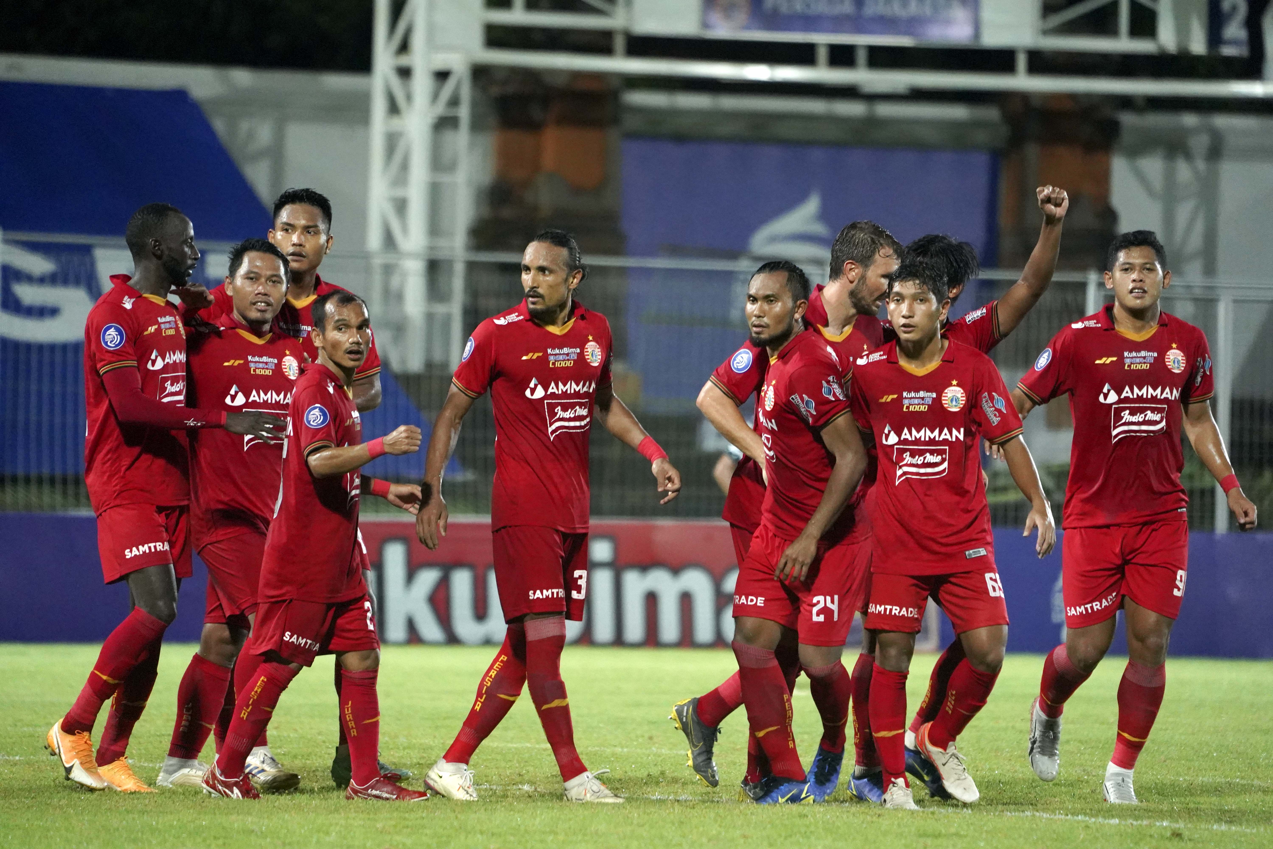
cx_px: 636
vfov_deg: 4.1
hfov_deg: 6.1
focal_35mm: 336
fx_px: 11880
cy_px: 424
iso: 10000
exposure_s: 1/640
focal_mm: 336
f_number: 5.6
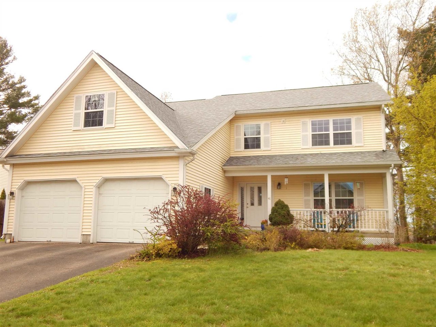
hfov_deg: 58.4
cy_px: 164
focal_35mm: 31
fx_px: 390
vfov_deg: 45.4
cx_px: 218
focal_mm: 5.6
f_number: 3.2
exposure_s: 1/400
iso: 125
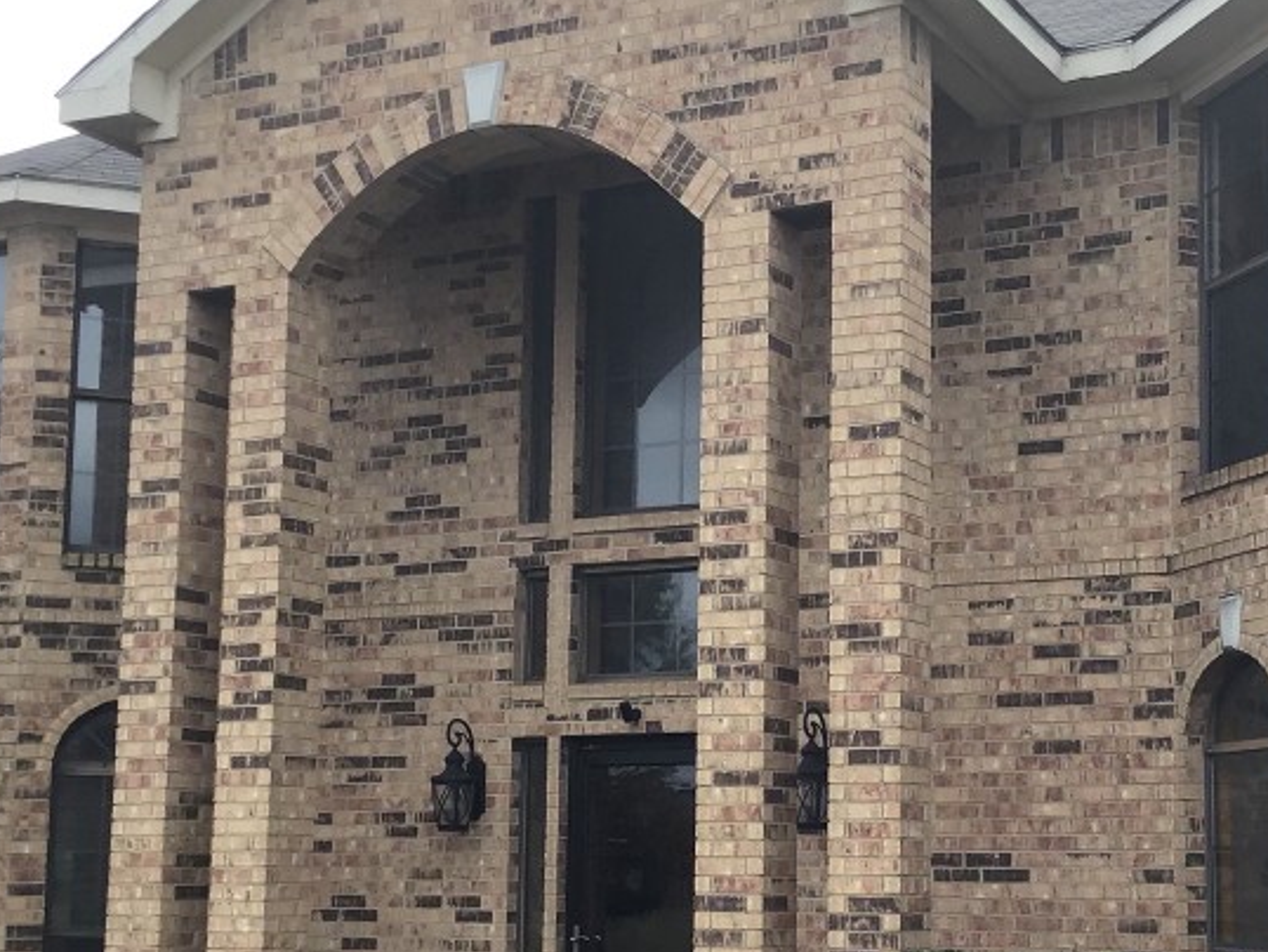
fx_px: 2162
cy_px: 627
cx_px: 834
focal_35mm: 59
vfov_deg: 24.7
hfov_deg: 32.4
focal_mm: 3.3
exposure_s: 1/679
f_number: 2.4
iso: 25
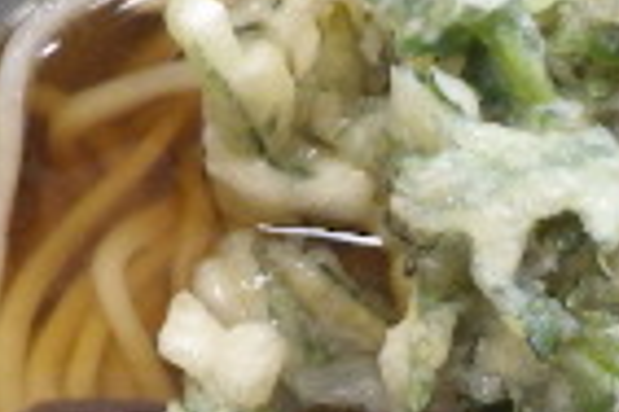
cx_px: 799
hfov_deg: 13.6
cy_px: 723
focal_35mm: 146
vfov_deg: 9.0
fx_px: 2510
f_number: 2.3
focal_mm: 5.5
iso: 400
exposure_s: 1/50
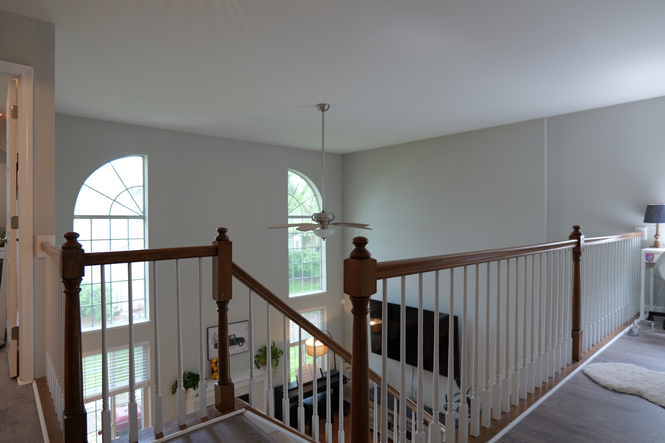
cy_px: 222
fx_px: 369
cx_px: 332
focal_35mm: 20
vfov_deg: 61.9
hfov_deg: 84.0
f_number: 3.5
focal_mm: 20
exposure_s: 1/60
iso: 400
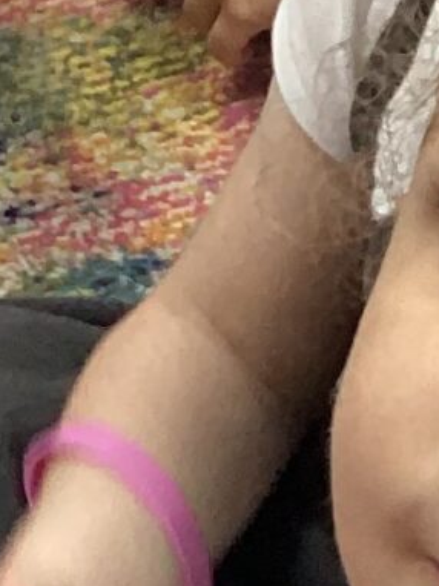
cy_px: 1046
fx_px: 3521
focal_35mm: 208
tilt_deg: -49.8
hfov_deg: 7.1
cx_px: 503
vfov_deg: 9.1
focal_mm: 3.3
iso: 160
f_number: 2.4
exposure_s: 1/50
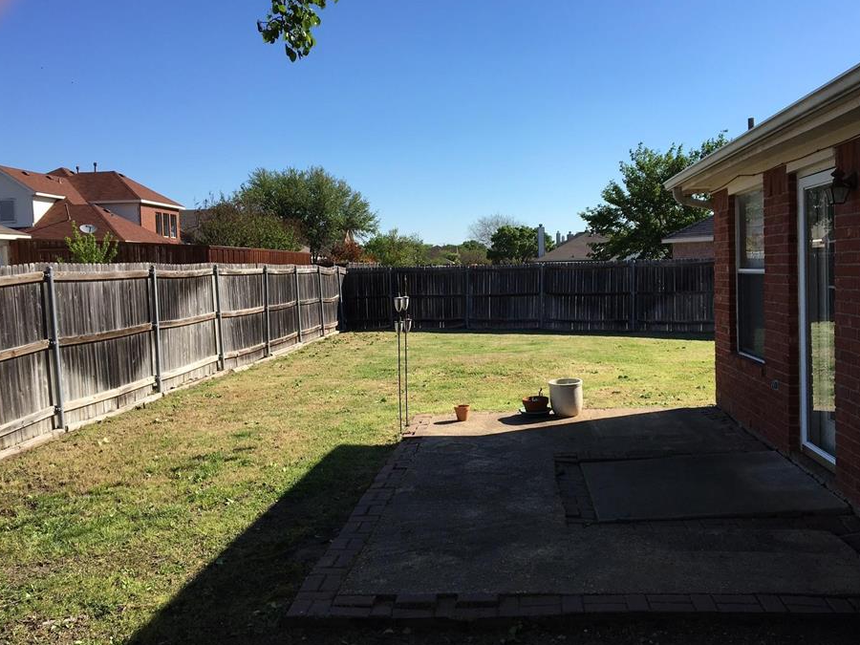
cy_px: 313
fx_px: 820
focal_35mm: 33
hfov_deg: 55.3
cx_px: 446
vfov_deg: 42.9
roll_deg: +1.8
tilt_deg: -3.5
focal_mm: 4.15
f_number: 2.2
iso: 25
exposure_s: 1/1350
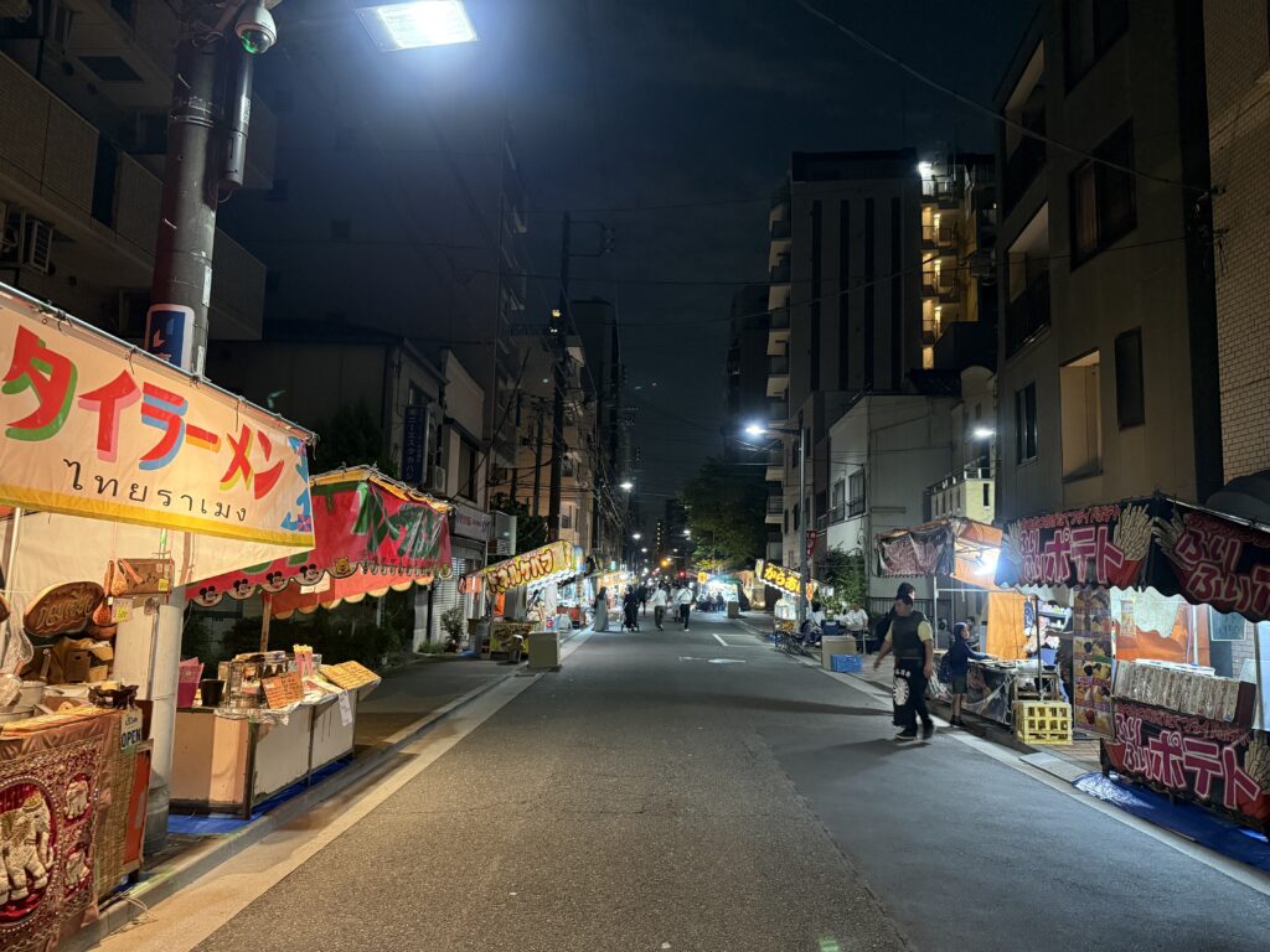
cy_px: 476
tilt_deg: +6.4
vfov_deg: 56.8
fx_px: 881
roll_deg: -1.2
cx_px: 635
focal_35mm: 24
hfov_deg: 71.6
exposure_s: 1/33
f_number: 1.78
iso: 800
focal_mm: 6.76
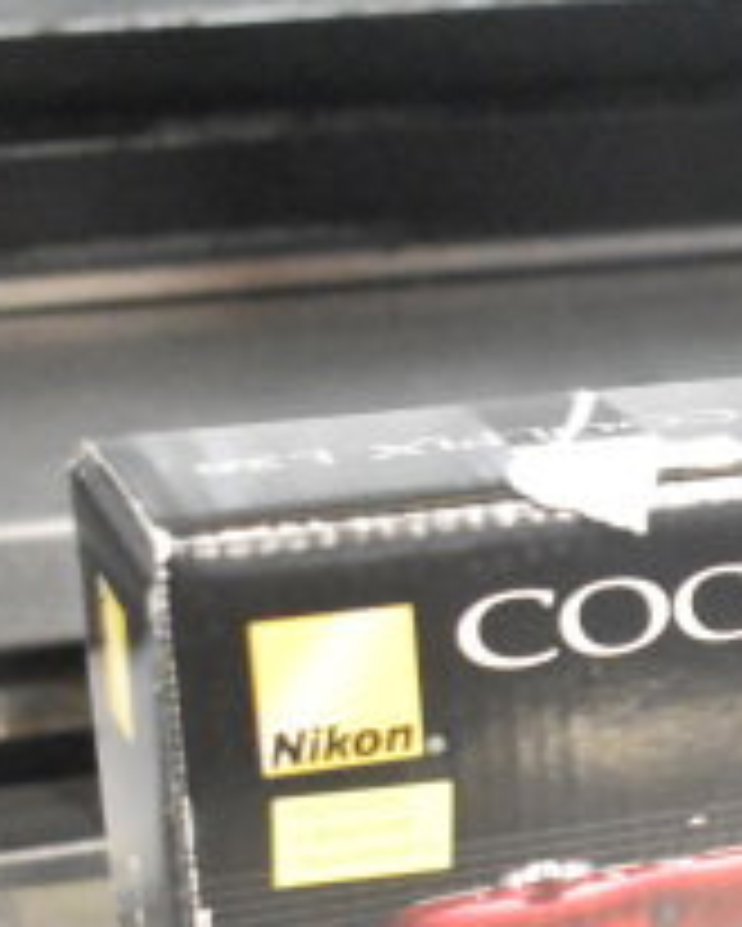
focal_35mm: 129
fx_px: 3549
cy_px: 907
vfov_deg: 14.6
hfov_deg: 11.2
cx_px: 1273
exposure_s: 1/50
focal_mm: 31
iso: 14400
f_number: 4.2
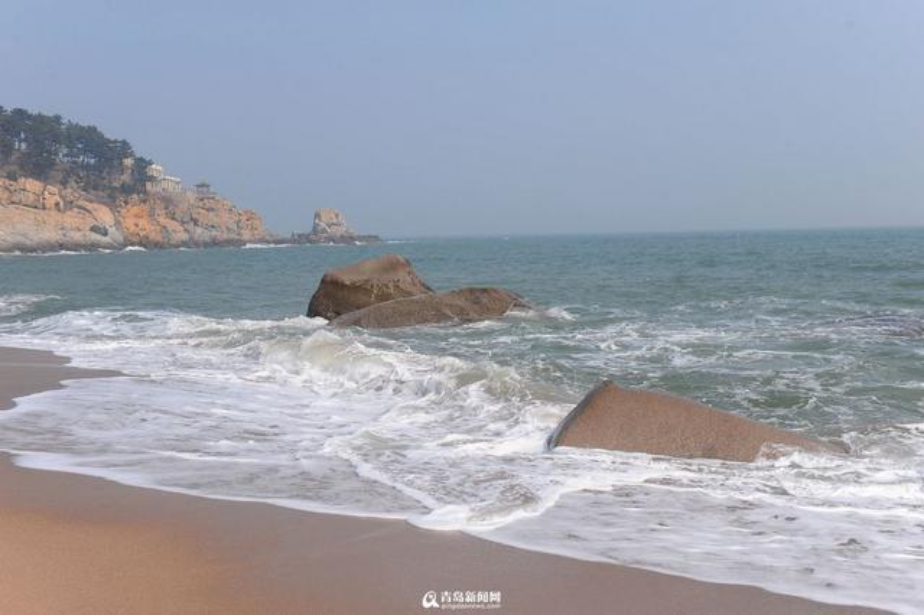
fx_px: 1077
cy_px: 308
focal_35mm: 42
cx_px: 462
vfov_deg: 31.9
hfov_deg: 46.4
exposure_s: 1/1250
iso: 250
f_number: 6.3
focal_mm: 42
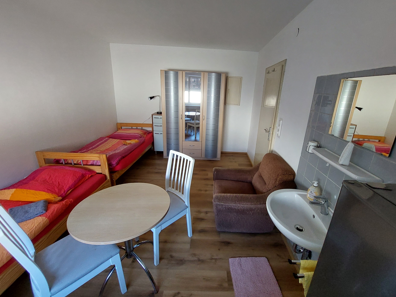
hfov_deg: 101.9
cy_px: 145
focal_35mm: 14
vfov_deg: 85.7
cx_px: 212
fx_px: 160
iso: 320
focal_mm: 1.74
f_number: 2.2
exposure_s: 1/50
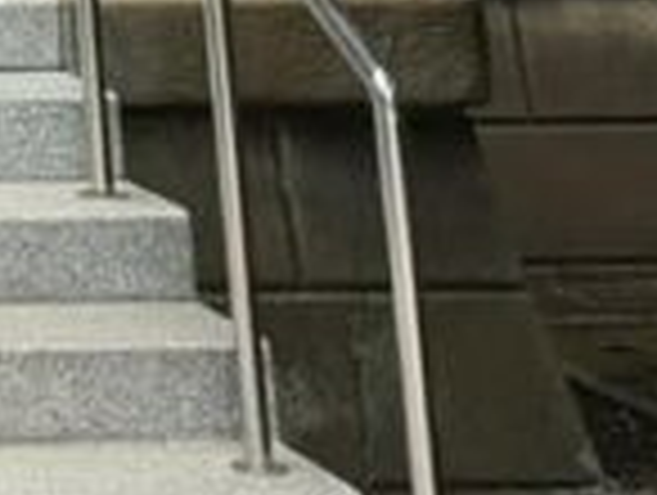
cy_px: -1116
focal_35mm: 168
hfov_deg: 10.0
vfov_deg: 7.5
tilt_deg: +12.8
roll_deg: +1.2
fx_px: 3194
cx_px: -1022
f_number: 1.78
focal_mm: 6.76
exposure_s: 1/2703
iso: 100
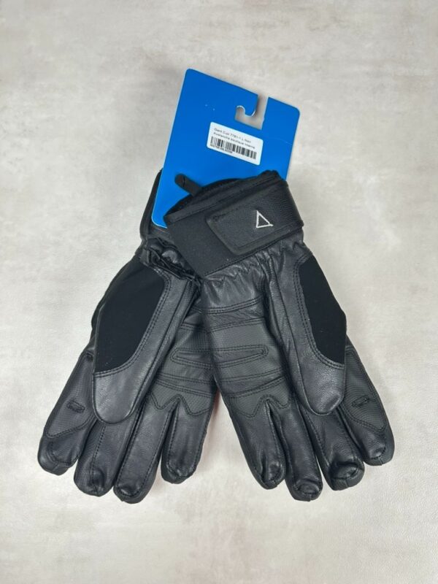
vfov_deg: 67.3
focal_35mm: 26
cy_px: 292
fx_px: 439
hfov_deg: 53.1
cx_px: 219
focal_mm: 5.7
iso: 80
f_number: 1.5
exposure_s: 1/100
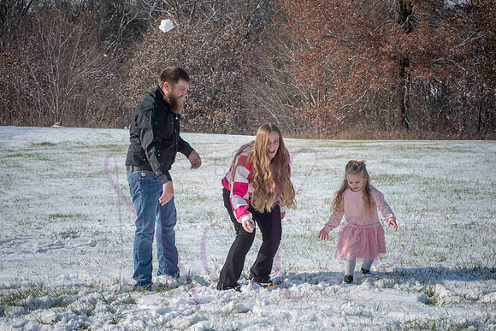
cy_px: 166
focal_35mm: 80
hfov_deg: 25.4
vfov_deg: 17.1
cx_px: 248
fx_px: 1102
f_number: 14
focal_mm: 80
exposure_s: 1/1000
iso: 640
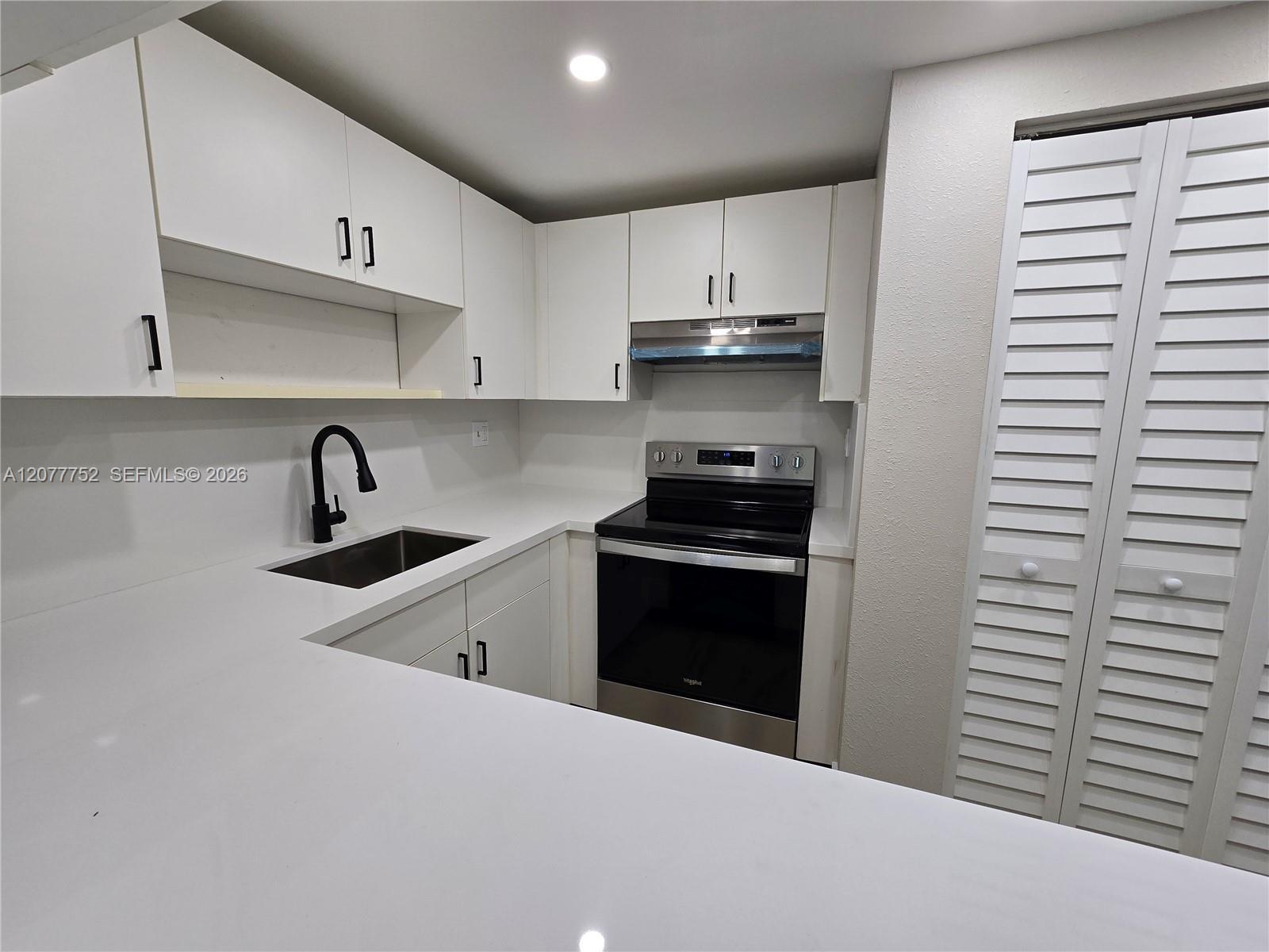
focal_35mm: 13
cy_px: 476
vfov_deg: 89.9
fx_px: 477
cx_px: 634
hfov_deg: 106.2
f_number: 2.2
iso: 64
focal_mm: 2.2
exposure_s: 1/60
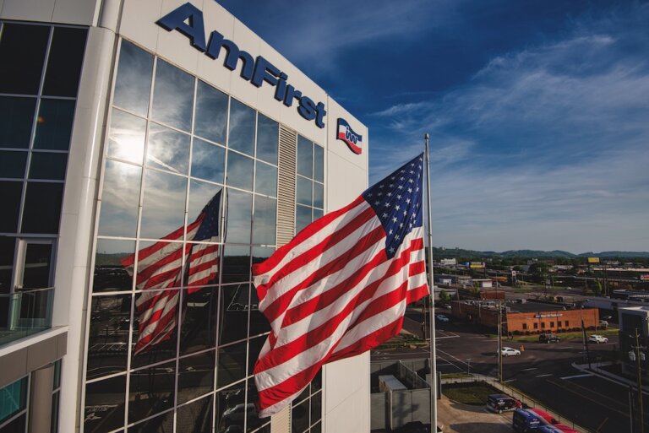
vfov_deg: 73.8
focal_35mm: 16
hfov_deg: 96.7
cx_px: 324
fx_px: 289
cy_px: 216
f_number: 8
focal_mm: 16
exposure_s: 1/640
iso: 100
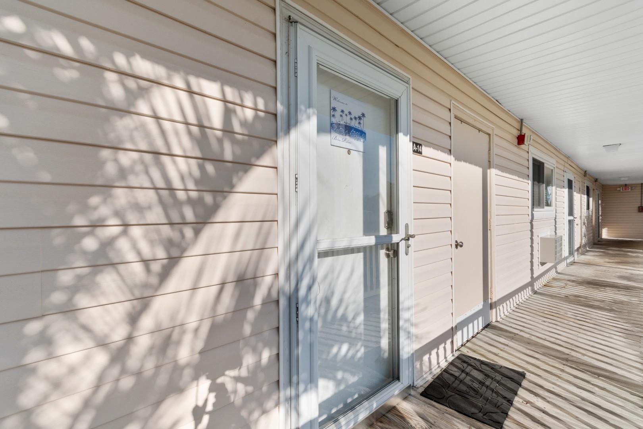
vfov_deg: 77.3
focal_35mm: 15
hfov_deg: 100.4
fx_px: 268
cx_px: 322
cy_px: 214
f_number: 9
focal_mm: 10
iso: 100
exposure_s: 1/320
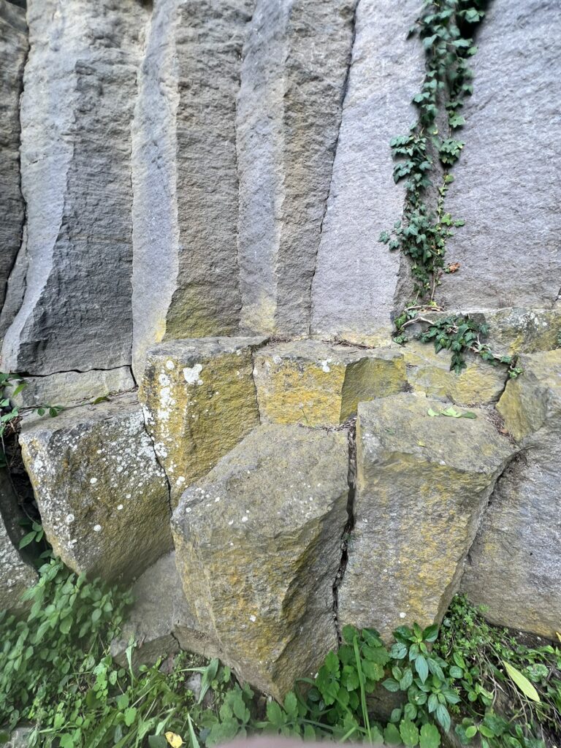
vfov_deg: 106.2
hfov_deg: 89.9
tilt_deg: -8.8
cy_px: 374
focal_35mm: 13
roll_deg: +1.6
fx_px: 281
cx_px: 280
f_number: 1.8
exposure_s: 1/105
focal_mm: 1.57
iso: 32
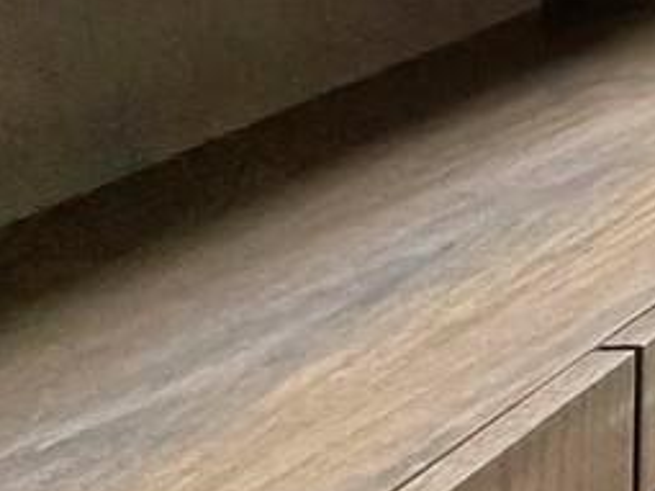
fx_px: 1664
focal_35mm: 88
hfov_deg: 11.9
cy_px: -535
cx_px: 1908
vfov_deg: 13.8
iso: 250
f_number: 2.2
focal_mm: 2.22
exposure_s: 1/60
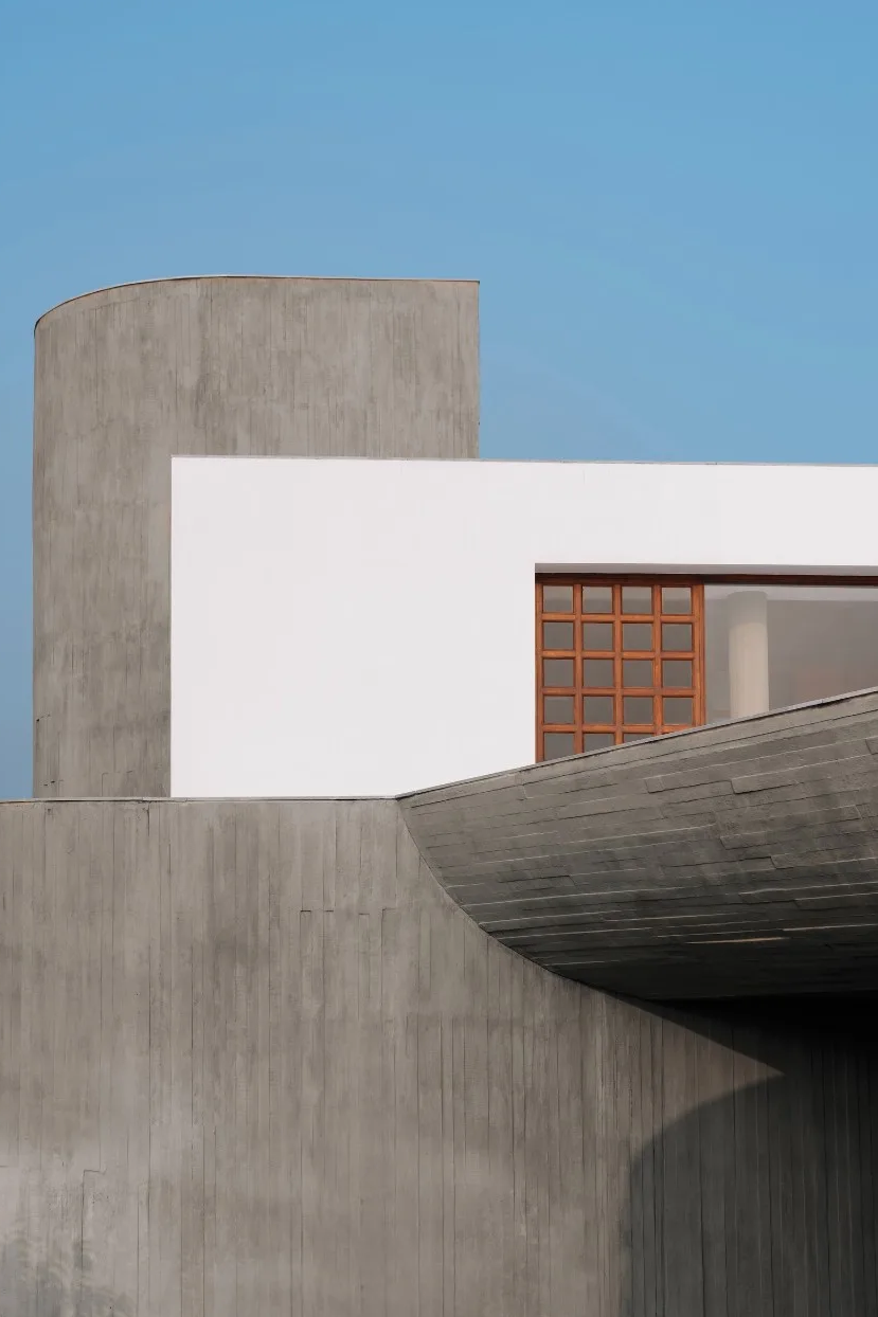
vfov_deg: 43.5
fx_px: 1647
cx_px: 502
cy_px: 771
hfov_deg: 29.8
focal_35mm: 45
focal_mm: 35
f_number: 8
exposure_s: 1/50
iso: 100
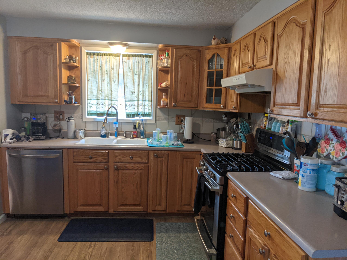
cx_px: 174
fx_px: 271
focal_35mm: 27
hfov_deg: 65.3
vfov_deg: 51.4
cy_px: 130
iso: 71
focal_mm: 4.38
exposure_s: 1/30
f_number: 1.73
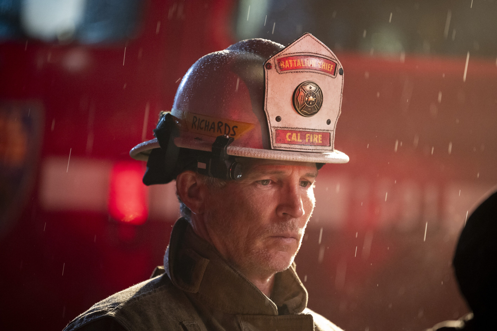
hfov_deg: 10.3
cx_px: 248
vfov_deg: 6.9
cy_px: 166
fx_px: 2759
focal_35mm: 200
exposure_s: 1/250
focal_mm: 200
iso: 6400
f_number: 2.8
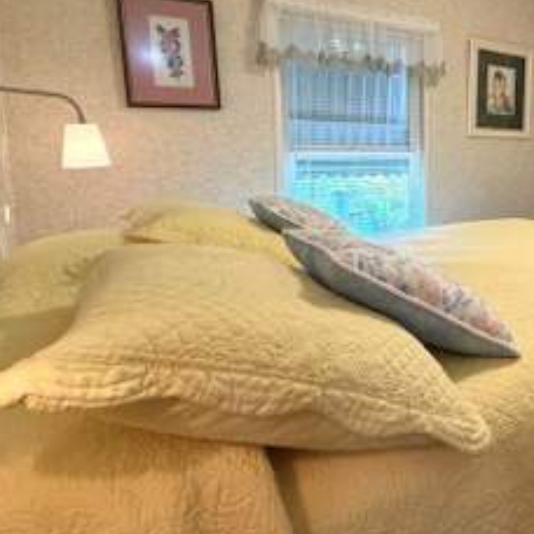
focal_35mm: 26
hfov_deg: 49.5
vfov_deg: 59.6
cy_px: 180
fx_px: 454
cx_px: 536
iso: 250
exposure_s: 1/120
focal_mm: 2.22
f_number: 2.2
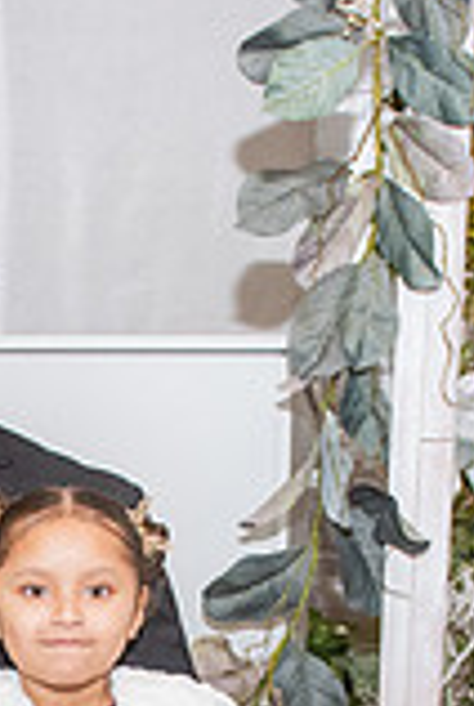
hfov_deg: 13.0
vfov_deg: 18.0
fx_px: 2065
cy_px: 935
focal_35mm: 105
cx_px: 18
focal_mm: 24
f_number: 4.5
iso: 1600
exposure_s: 1/125
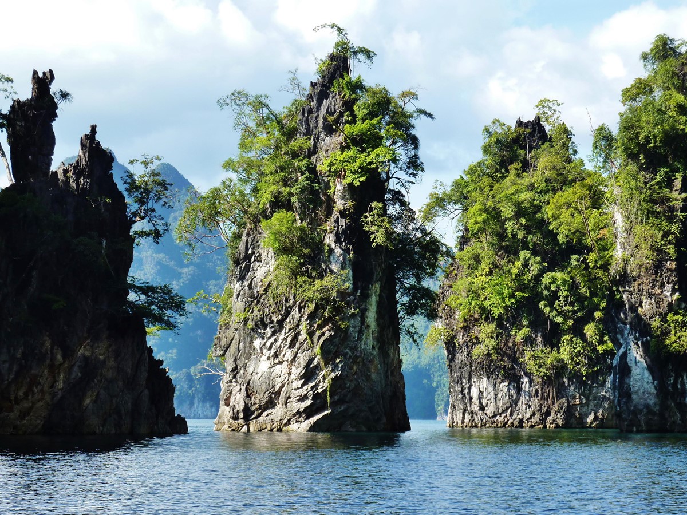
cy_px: 258
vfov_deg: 14.2
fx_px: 2064
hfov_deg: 18.9
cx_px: 344
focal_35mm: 104
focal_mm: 17
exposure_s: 1/250
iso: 125
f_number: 4.3
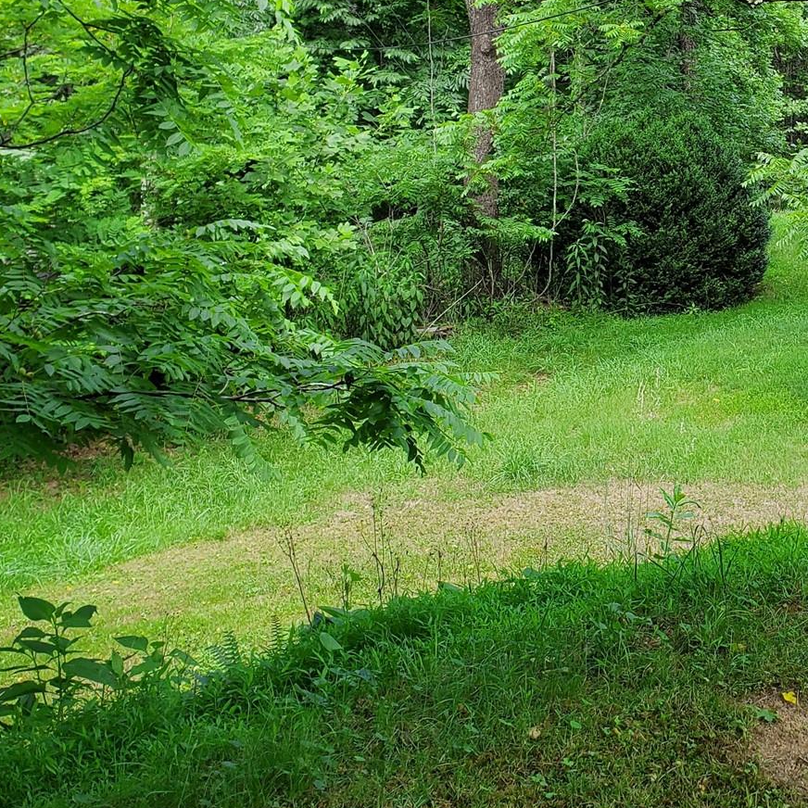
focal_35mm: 54
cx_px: 764
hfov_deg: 30.0
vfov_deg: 30.7
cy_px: 136
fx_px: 1426
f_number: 2.4
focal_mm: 4.3
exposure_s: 1/130
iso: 50
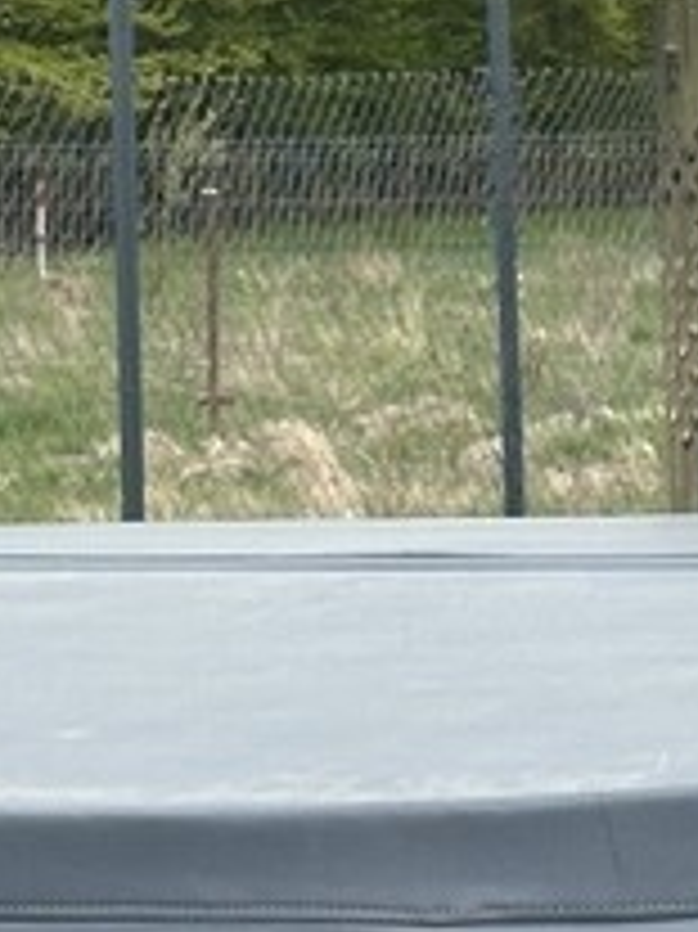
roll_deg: +1.2
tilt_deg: +3.1
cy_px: -194
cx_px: 757
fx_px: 6405
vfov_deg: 8.2
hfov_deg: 6.2
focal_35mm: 238
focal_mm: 6.86
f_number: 1.78
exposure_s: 1/3058
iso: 64
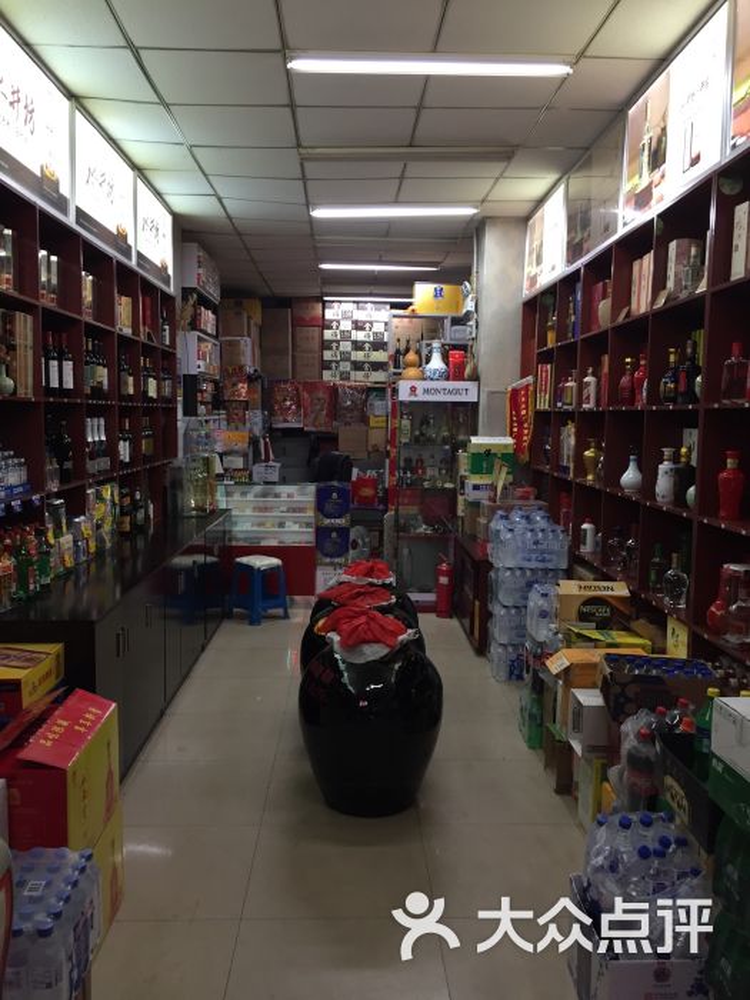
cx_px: 375
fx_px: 838
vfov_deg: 61.7
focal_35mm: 29
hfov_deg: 48.2
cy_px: 500
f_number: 2.2
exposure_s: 1/33
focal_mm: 4.15
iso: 100
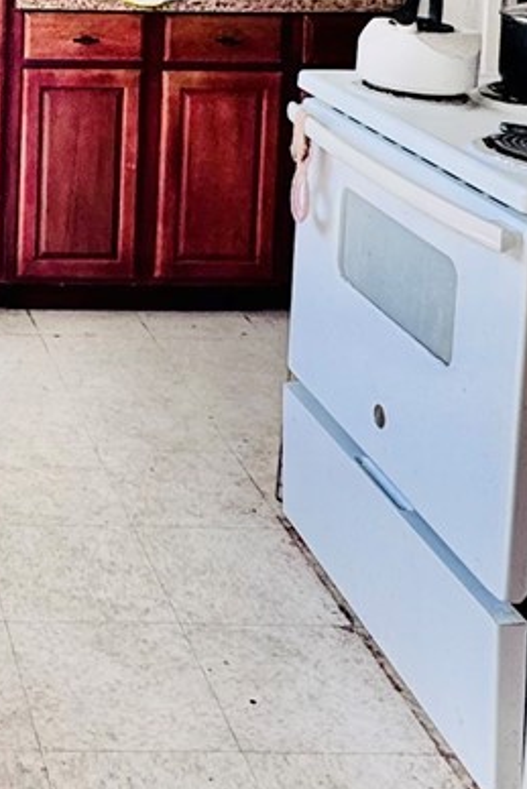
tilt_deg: -4.3
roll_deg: +0.4
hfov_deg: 20.1
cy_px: -100
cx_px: -218
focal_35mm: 60
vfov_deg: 29.7
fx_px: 1316
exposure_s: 1/99
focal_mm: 2.22
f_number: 2.2
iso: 64
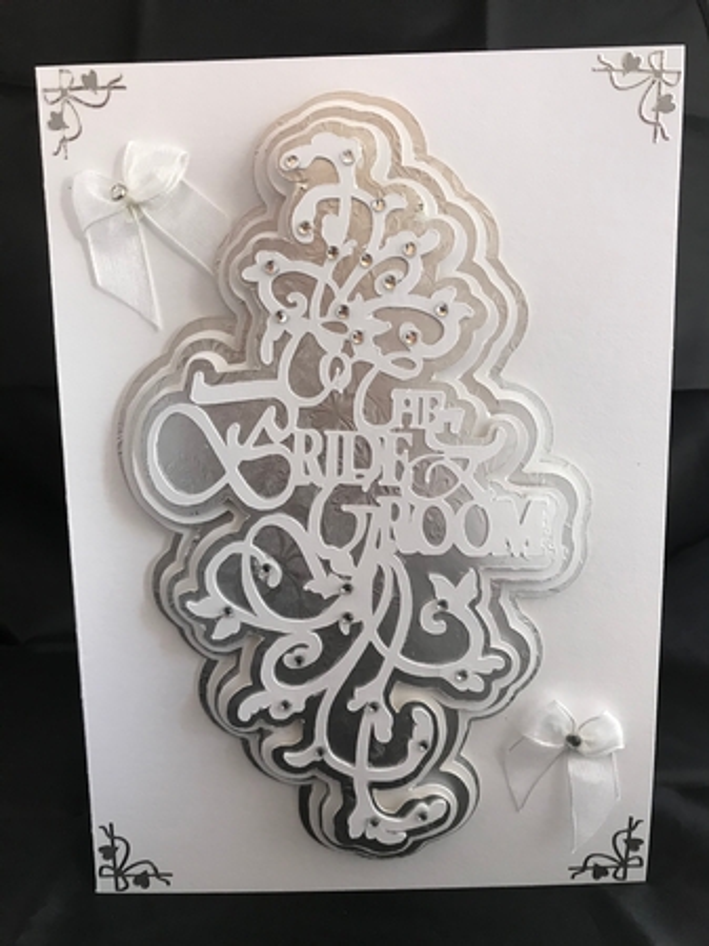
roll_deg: -0.1
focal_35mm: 28
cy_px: 473
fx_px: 765
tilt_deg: -4.6
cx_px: 354
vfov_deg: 63.5
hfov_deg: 49.7
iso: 40
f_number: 1.8
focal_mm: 3.99
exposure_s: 1/17
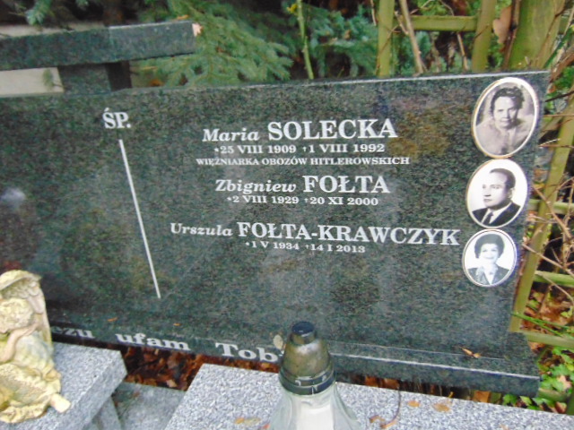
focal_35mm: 25
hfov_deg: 69.4
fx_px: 415
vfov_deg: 54.9
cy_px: 215
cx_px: 287
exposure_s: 1/125
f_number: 3
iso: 800
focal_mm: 4.5
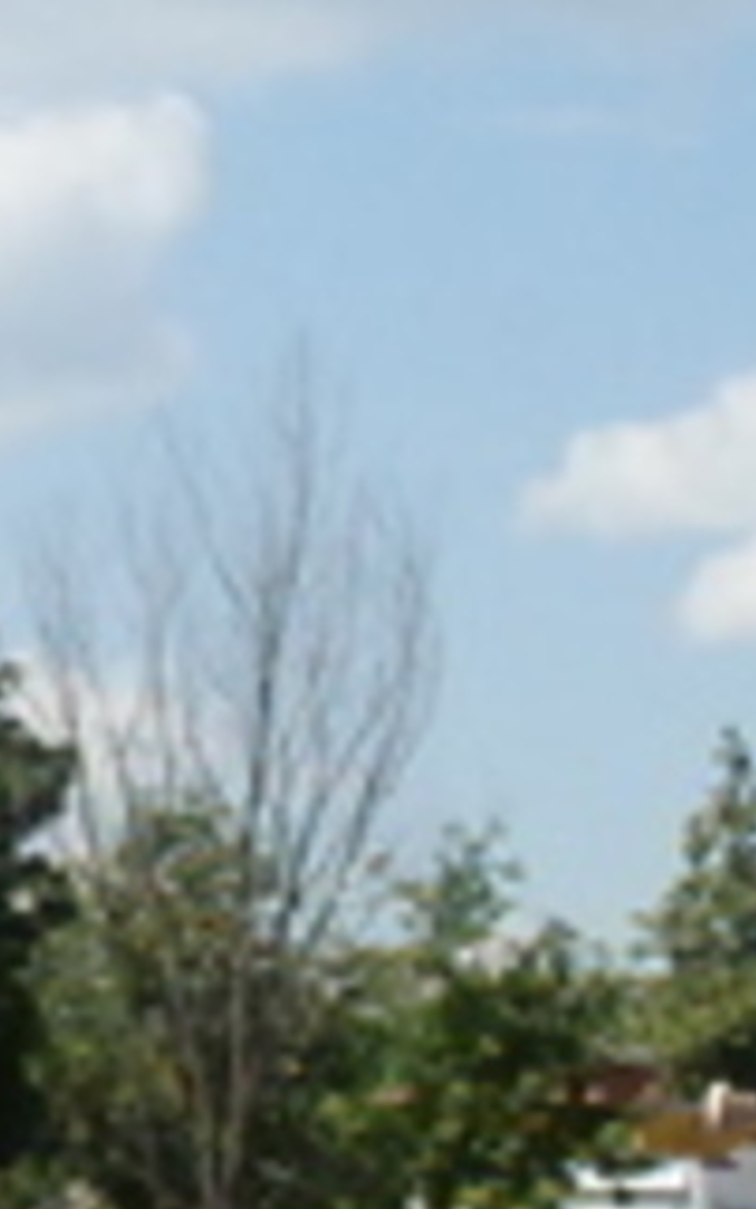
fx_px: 5206
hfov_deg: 8.0
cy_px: 820
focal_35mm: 158
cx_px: -707
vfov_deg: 13.2
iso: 1250
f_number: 8
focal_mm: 26
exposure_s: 1/2000
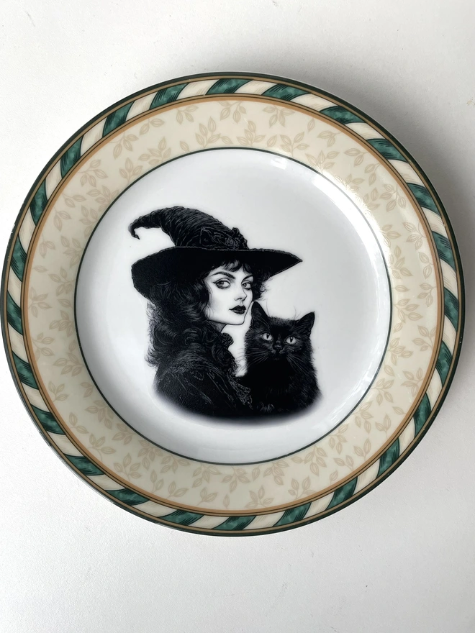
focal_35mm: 26
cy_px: 316
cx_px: 238
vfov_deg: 67.3
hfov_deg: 53.1
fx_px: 476
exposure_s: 1/121
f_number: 1.6
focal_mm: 4.2
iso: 100
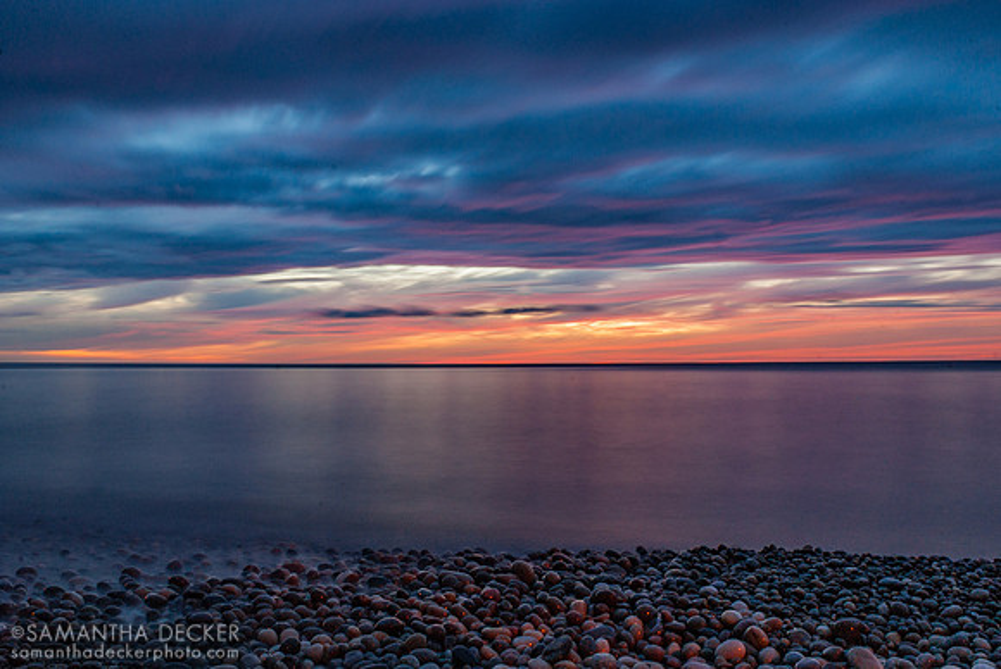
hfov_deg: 56.2
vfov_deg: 39.3
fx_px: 937
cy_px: 334
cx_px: 500
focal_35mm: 34
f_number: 25
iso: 100
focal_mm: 22
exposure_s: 130
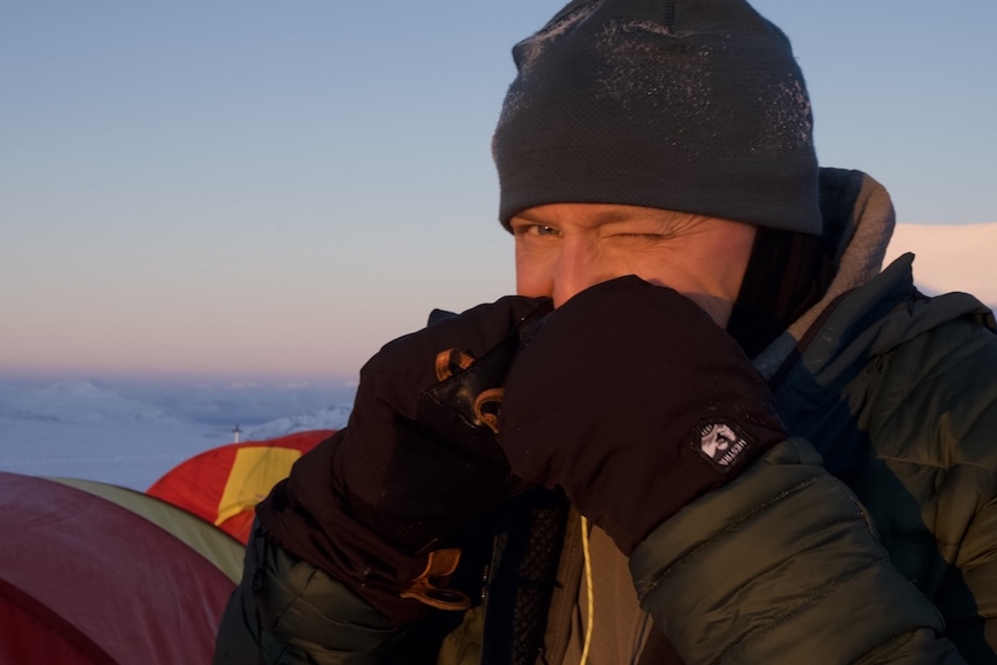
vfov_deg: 22.1
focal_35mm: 61
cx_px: 472
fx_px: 1690
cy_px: 480
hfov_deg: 32.9
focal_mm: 35
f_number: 14
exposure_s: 1/60
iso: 500
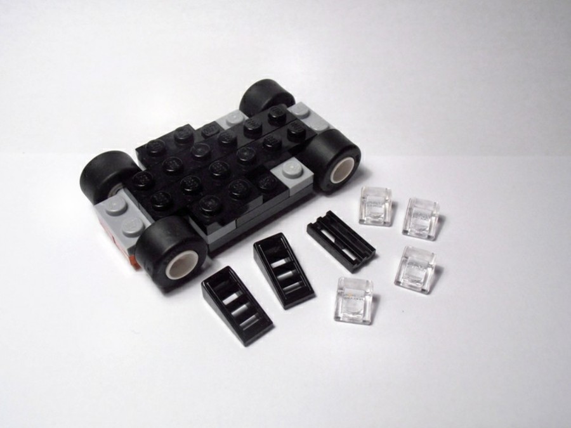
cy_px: 214
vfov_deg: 38.7
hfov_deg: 50.1
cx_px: 286
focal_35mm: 37
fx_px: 610
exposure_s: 1/60
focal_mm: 6.61
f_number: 3.9
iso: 80
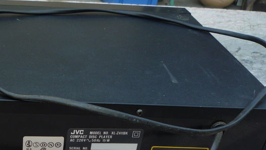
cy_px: 185
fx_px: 438
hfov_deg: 31.9
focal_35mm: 62
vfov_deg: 18.3
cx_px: 18
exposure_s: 1/160
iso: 100
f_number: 4
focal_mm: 5.2
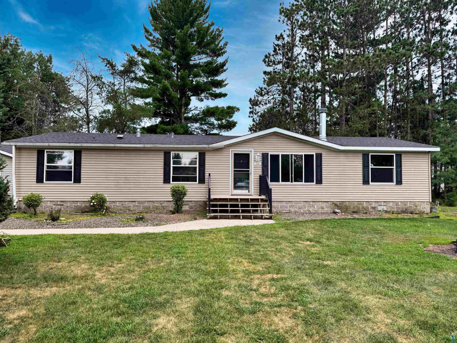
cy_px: 172
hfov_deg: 71.6
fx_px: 317
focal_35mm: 24
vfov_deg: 56.8
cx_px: 228
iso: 80
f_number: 1.78
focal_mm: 6.76
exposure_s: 1/604
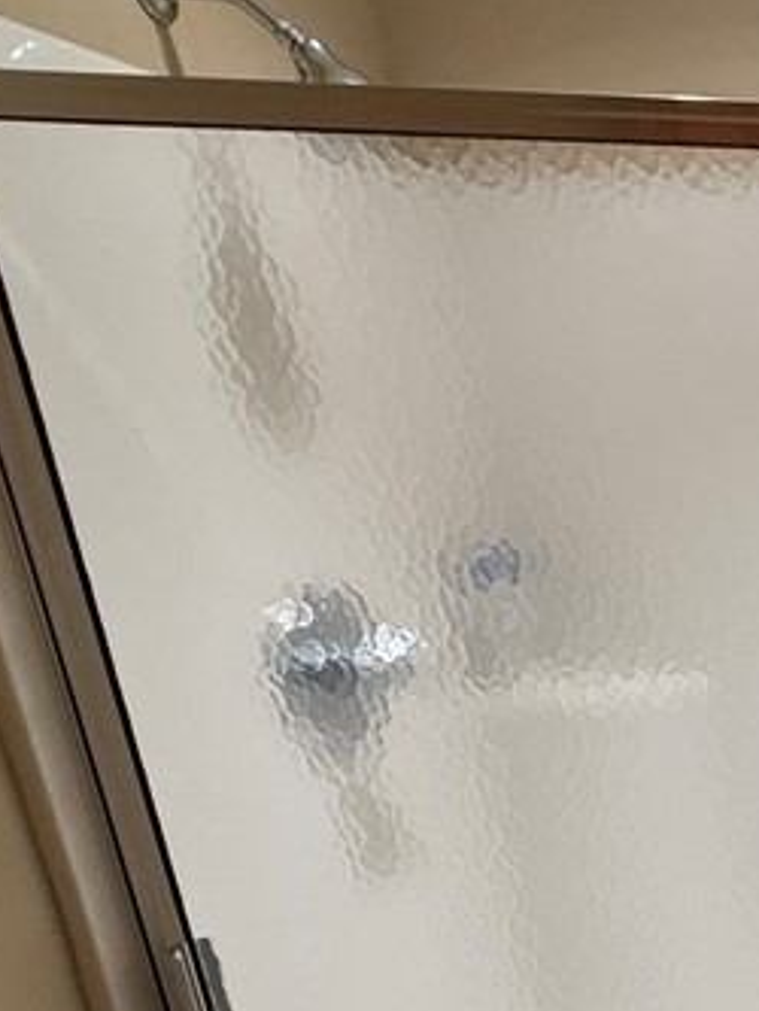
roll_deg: -1.1
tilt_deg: -18.3
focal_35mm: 43
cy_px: 865
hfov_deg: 23.6
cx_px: 1242
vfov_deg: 41.2
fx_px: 1256
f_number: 2.2
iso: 125
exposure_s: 1/120
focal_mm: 2.22
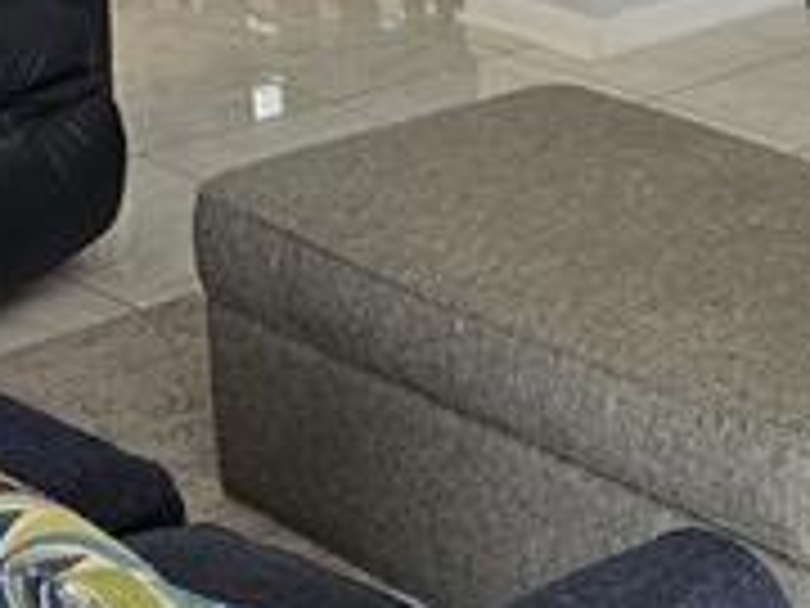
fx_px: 3065
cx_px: 693
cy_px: 122
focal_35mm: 131
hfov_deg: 14.9
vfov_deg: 11.3
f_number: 1.7
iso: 160
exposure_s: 1/120
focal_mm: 6.3
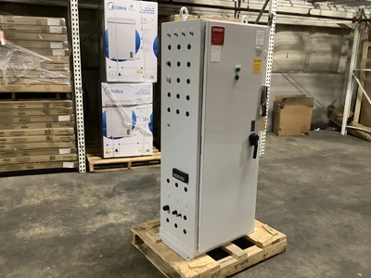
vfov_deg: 45.4
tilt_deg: -13.9
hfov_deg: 58.4
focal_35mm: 31
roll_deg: -1.7
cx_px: 186
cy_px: 139
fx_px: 332
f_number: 2.4
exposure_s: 1/30
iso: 500
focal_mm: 3.3
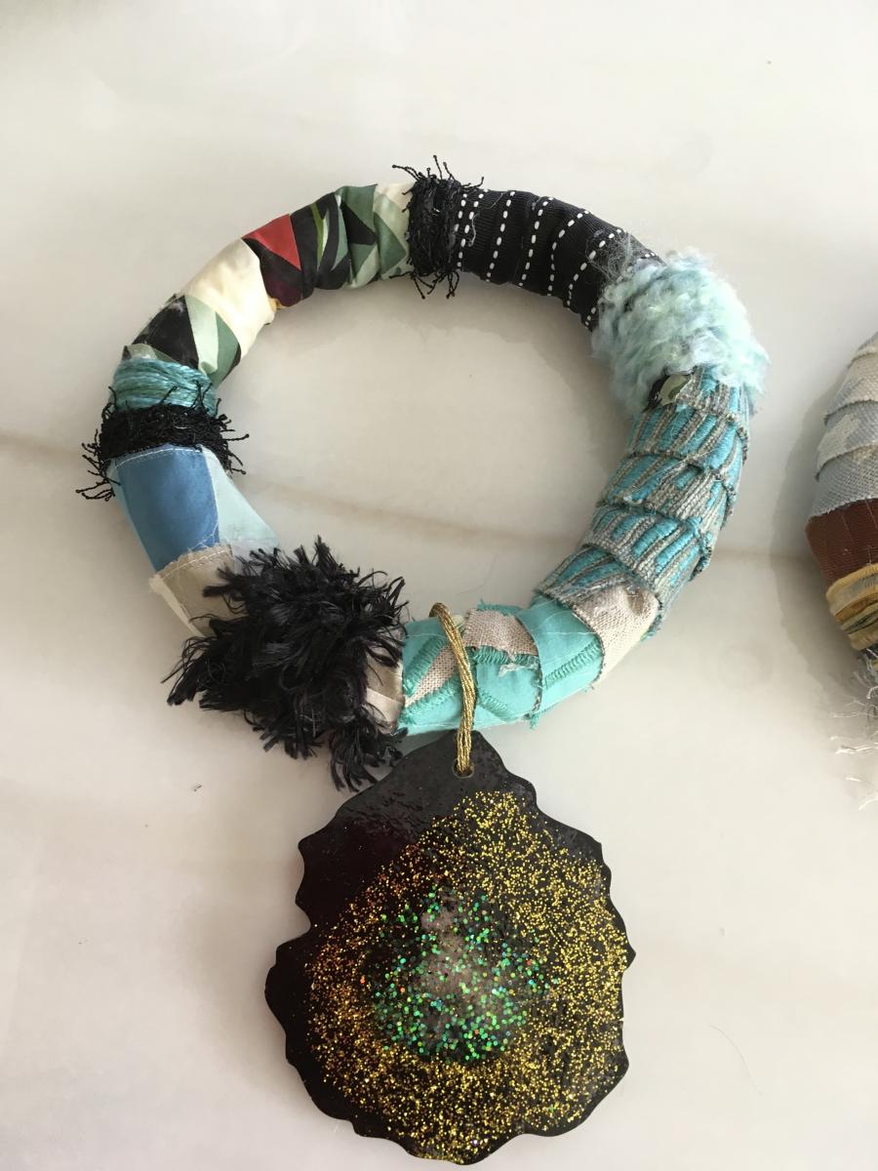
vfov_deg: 61.7
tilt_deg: -74.2
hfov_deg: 48.2
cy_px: 586
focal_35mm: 29
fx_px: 981
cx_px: 439
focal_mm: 4.15
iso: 80
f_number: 2.2
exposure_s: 1/30
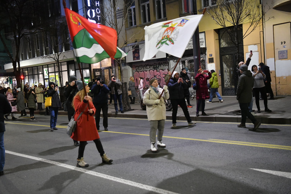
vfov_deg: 33.4
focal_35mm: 40
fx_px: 323
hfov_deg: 48.5
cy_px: 97
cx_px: 146
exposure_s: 1/400
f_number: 3.2
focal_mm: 40
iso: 6400
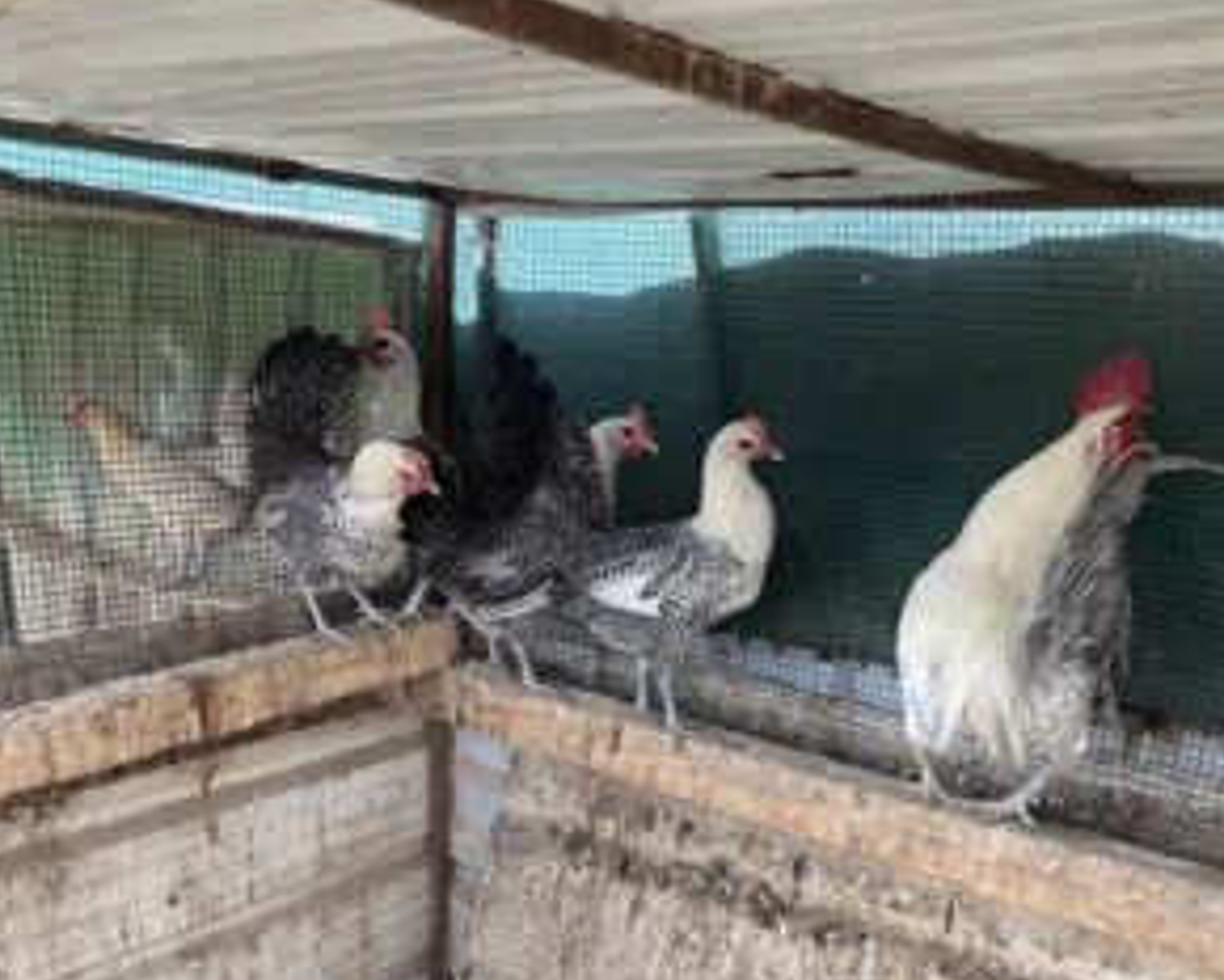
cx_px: 616
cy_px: 798
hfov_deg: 51.5
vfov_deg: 40.3
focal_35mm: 35
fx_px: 1268
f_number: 1.8
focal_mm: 4.25
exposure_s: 1/201
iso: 32
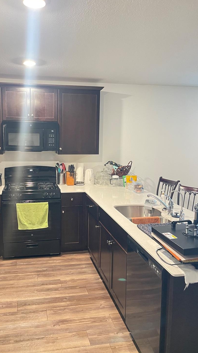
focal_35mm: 29
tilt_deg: -6.2
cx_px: 80
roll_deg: +0.0
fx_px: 271
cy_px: 170
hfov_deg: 40.0
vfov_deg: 66.1
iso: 640
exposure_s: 1/40
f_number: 1.6
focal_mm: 5.1
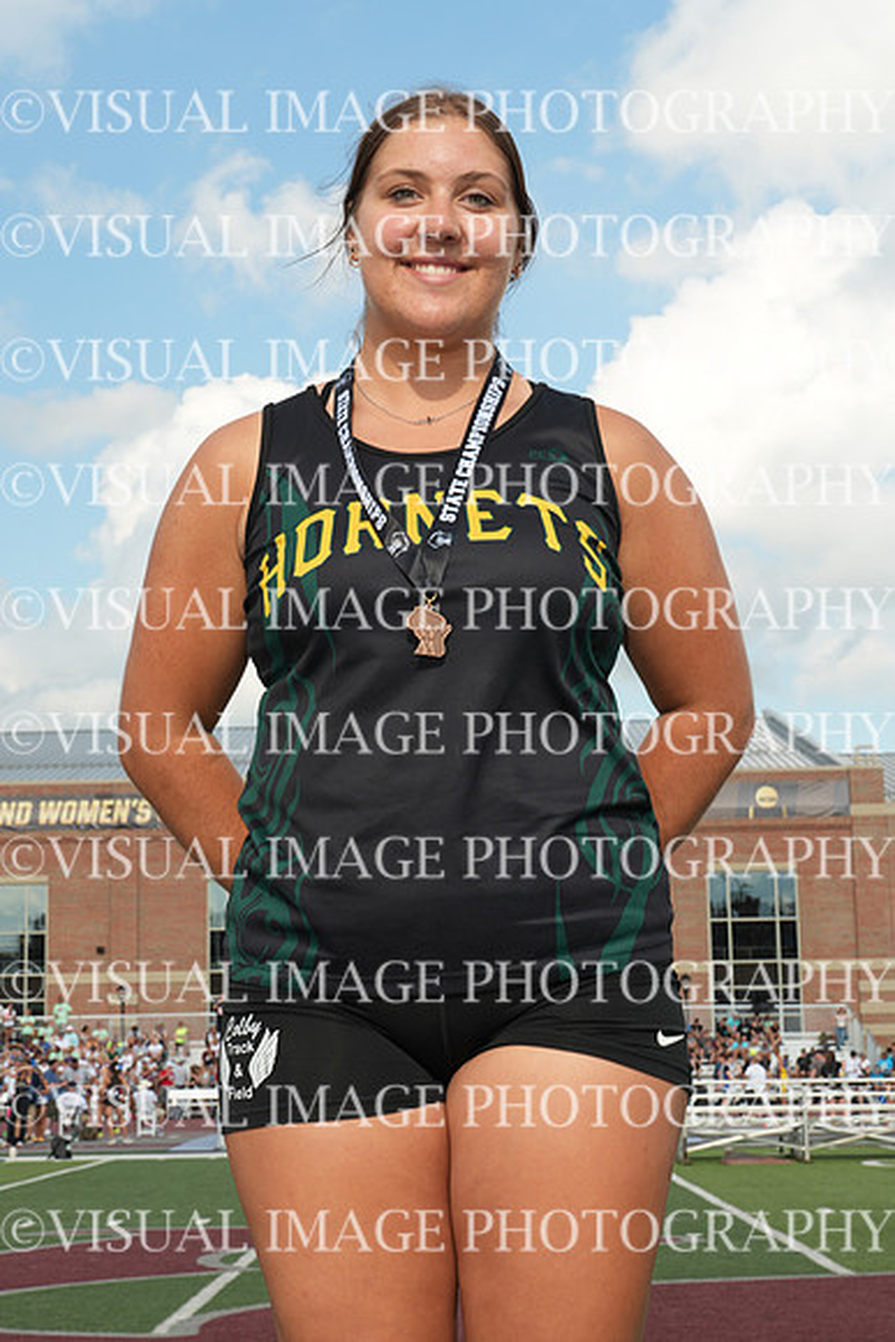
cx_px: 448
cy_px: 671
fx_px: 2236
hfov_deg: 22.6
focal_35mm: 60
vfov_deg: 33.4
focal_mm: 40
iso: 100
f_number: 9
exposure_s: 1/125
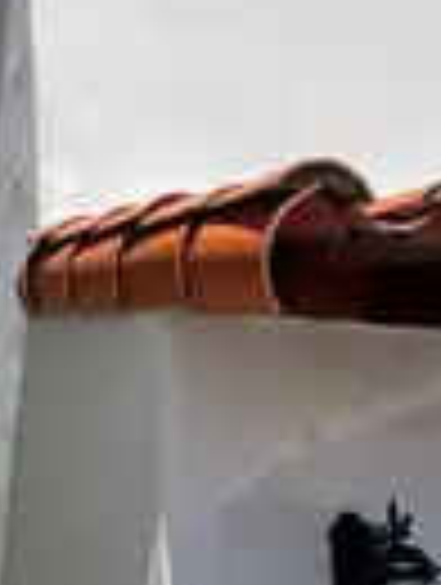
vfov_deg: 22.2
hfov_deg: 18.0
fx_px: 1354
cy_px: 729
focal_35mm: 80
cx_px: -18
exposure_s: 1/5814
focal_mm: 4.2
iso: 32
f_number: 1.6
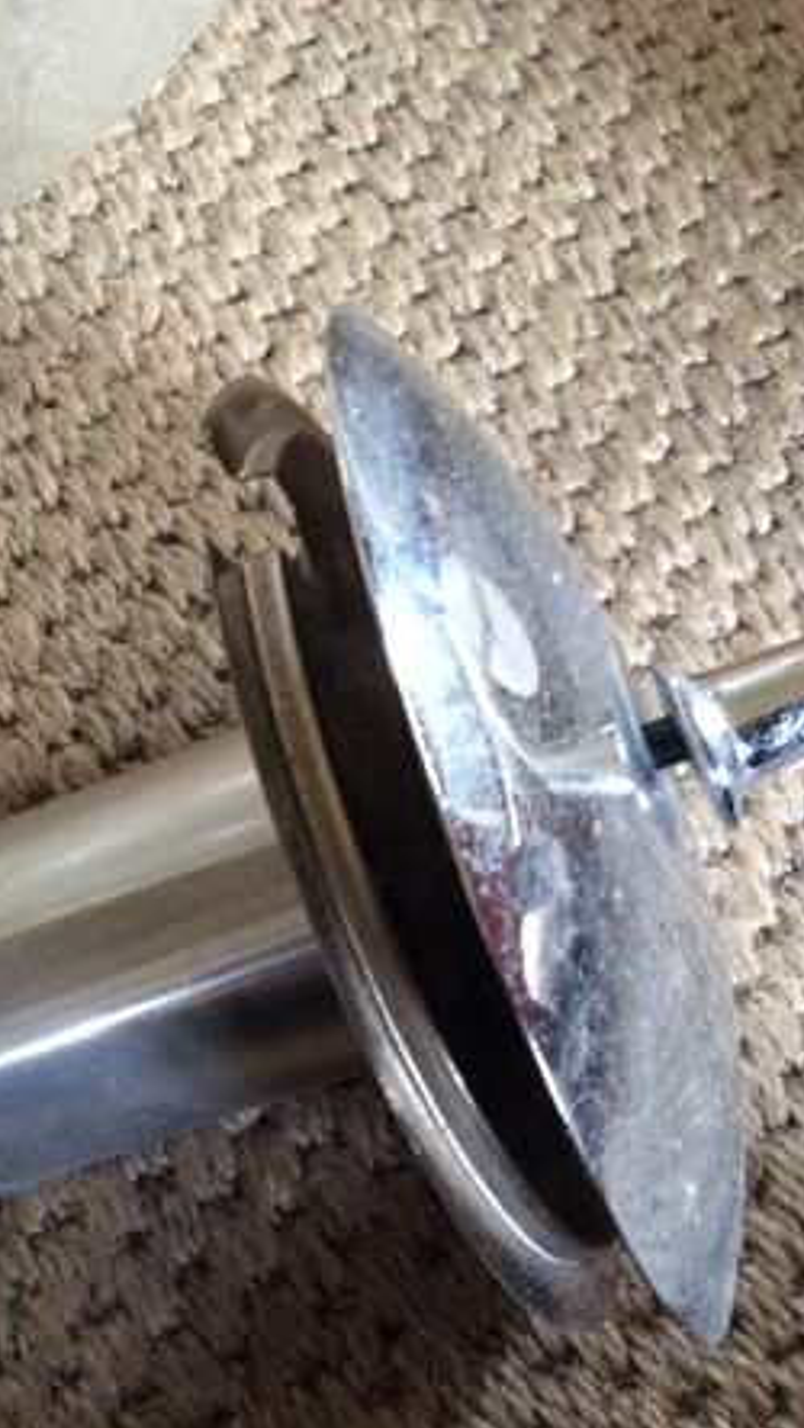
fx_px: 1780
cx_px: 180
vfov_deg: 43.7
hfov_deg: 25.1
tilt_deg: -67.4
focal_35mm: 47
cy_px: 717
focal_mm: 3.3
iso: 250
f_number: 2.4
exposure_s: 1/17
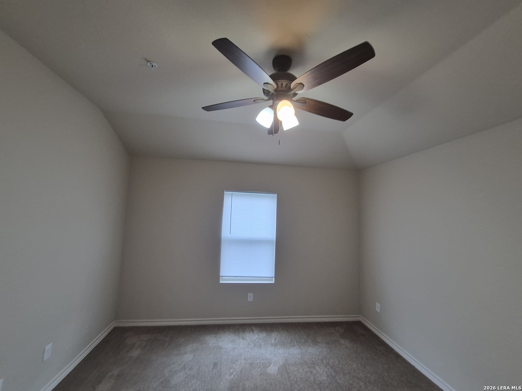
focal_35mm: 13
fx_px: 196
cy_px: 196
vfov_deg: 89.9
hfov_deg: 106.2
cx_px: 261
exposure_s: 1/60
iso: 160
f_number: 2.2
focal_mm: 1.74
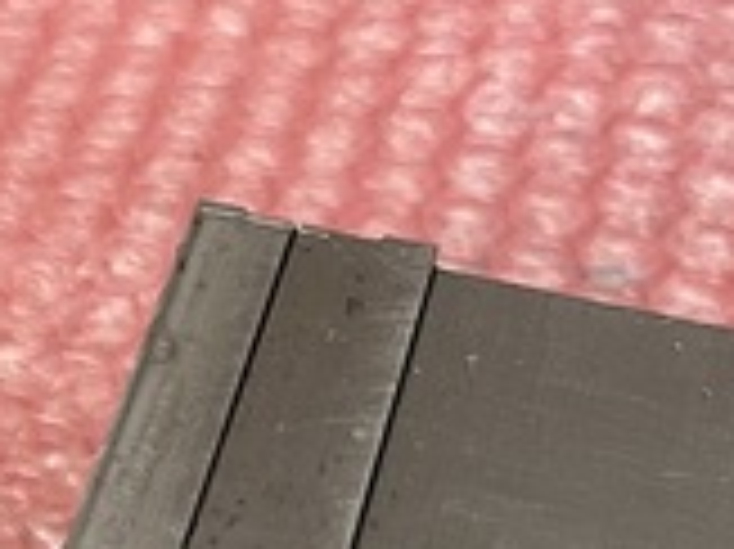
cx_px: -450
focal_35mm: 102
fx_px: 2161
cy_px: 540
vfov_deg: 14.3
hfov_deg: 17.0
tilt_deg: -51.7
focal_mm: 5.1
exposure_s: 1/77
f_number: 1.6
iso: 125
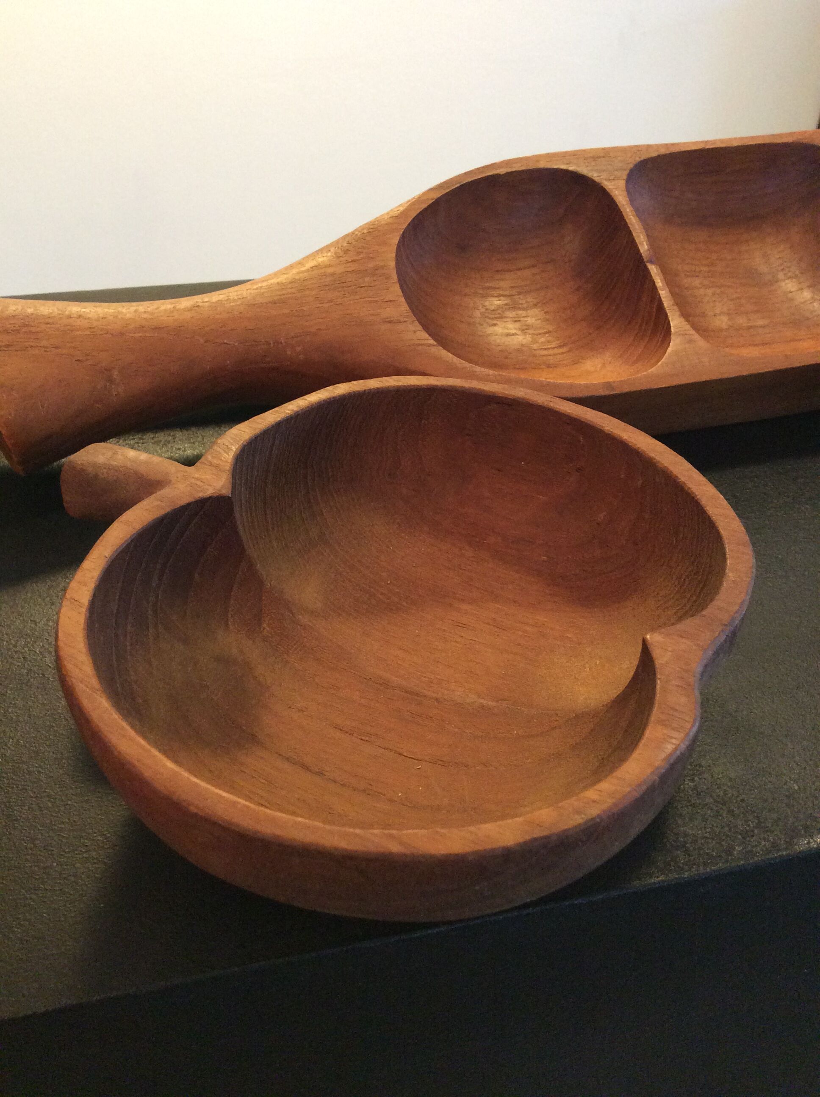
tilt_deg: -37.8
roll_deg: -2.3
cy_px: 548
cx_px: 410
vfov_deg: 56.9
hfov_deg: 44.1
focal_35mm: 32
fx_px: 1013
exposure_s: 1/25
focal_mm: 3.3
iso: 200
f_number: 2.4
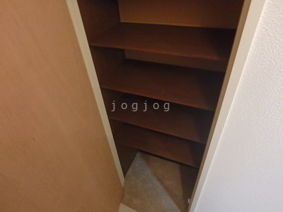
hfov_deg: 79.0
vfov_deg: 63.4
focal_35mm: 21
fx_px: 172
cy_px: 106
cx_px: 142
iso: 1600
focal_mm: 3.7
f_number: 3.5
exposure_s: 1/20
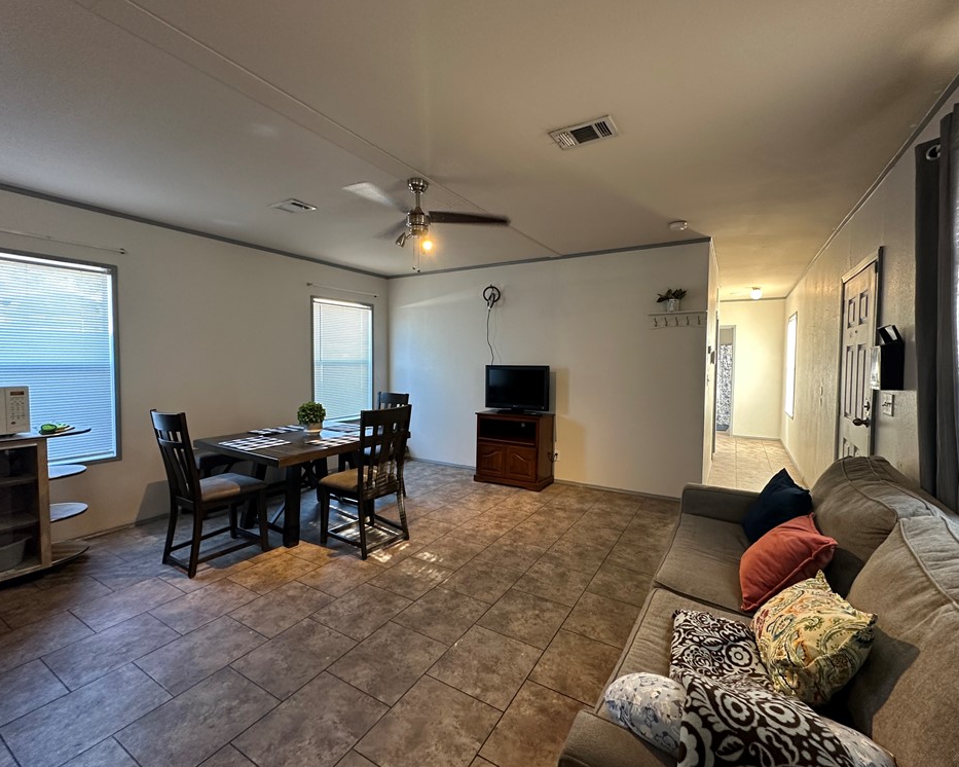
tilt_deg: -2.6
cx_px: 503
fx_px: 426
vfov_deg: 84.0
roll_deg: -1.3
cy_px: 379
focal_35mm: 15
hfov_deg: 96.7
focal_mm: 2.22
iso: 200
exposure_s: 1/60
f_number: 2.2
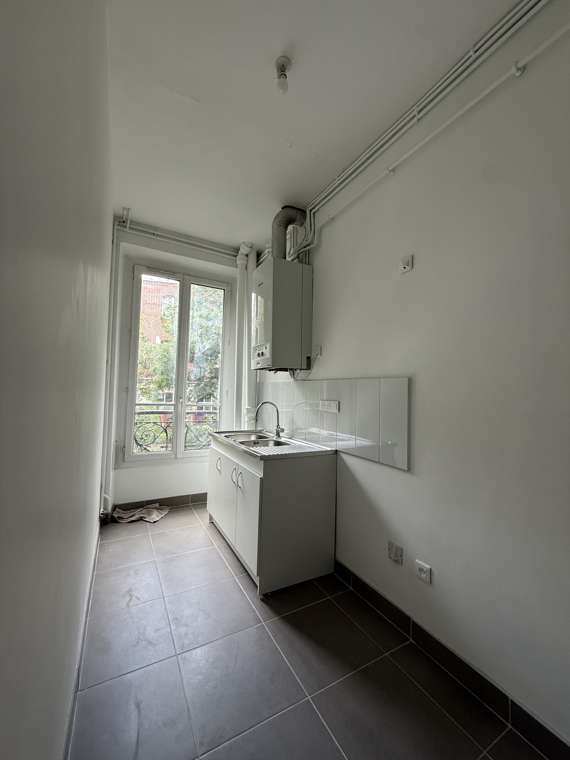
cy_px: 380
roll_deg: -2.5
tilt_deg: +2.7
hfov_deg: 85.7
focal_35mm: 14
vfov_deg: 102.1
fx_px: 307
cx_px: 285
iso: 80
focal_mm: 2.22
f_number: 2.2
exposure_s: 1/99
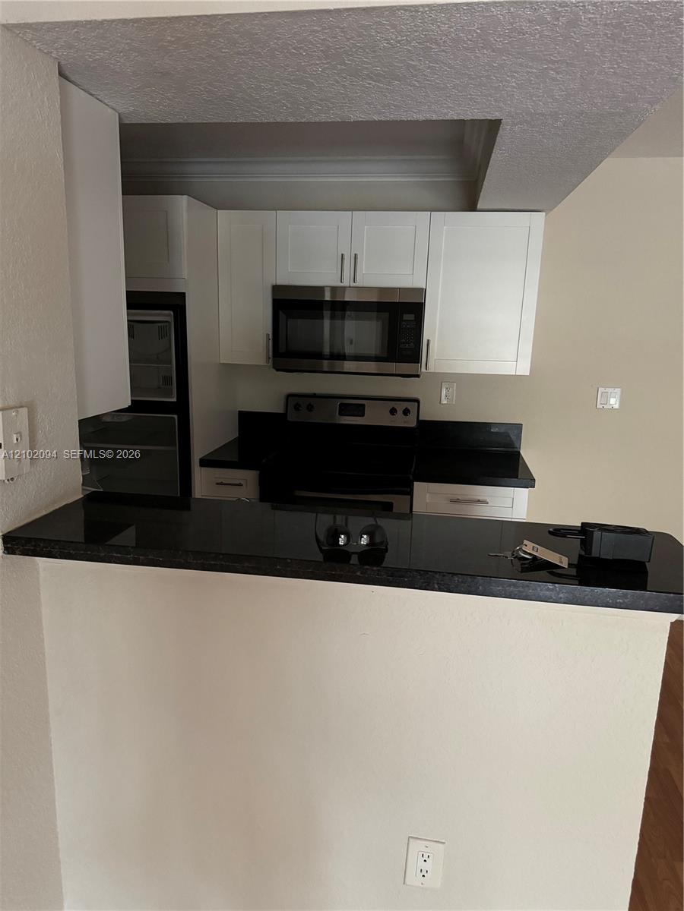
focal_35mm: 24
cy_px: 456
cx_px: 342
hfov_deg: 56.8
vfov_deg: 71.6
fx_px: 632
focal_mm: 6.86
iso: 1000
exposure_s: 1/37
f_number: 1.78
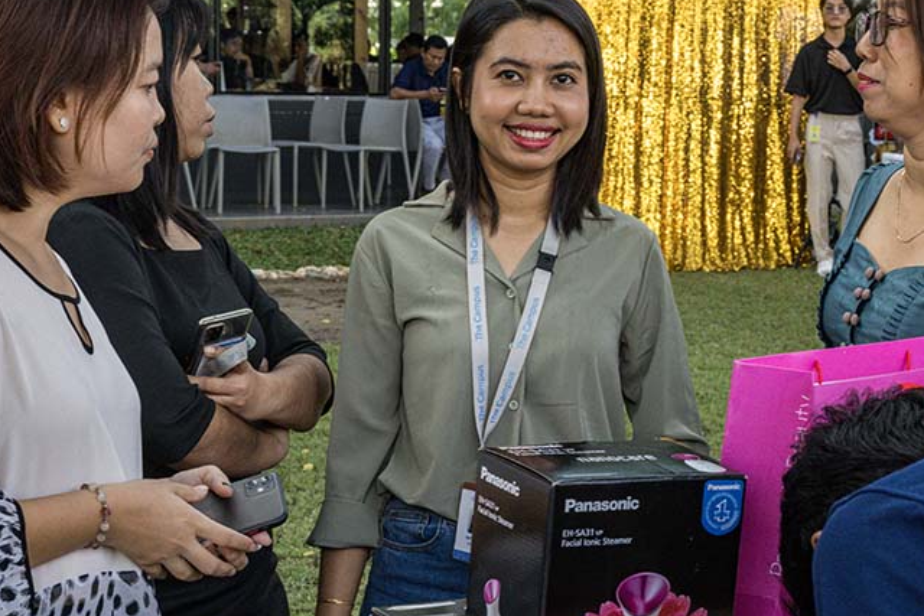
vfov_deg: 18.2
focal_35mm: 75
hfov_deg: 26.9
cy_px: 307
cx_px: 592
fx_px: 1925
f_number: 11
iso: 720
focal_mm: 50
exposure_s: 1/200
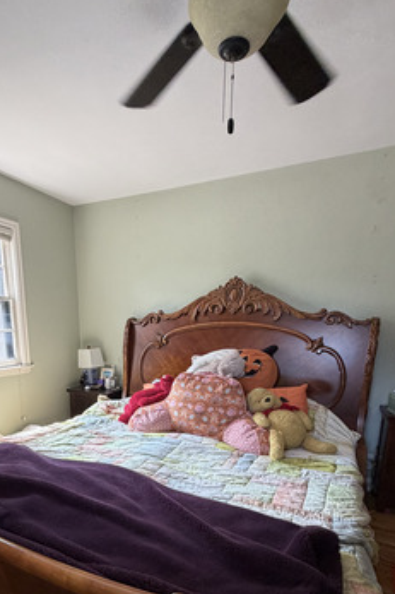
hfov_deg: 58.7
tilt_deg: -13.2
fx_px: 346
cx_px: 150
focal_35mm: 21
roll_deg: +0.2
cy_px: 404
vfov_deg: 78.1
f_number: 2.2
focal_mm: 2.22
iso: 250
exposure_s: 1/121
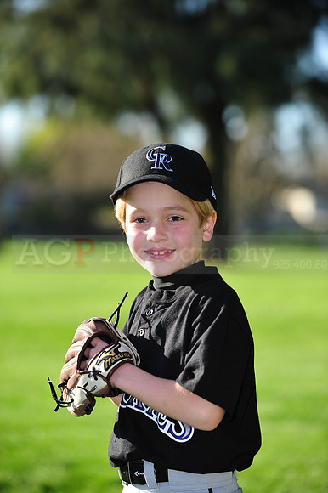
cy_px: 246
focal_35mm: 145
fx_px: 1984
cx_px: 164
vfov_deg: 14.2
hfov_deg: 9.5
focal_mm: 145
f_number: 4.5
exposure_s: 1/640
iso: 200
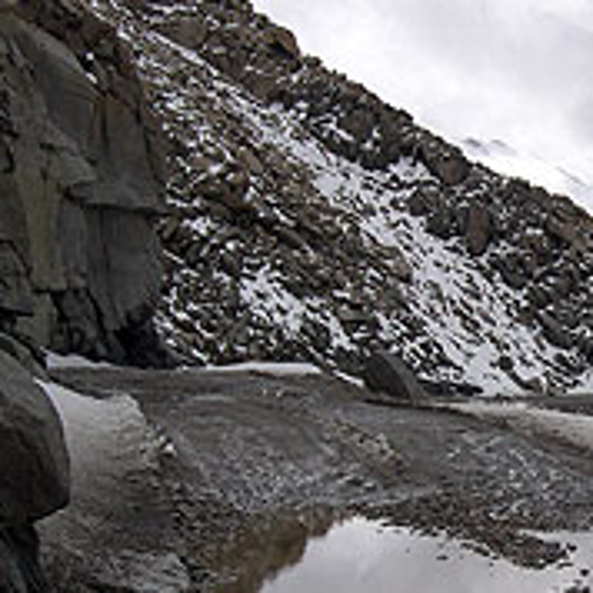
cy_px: 453
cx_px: 680
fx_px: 1647
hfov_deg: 19.4
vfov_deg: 20.2
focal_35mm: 85
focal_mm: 8
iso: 100
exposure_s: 1/402
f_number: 7.6
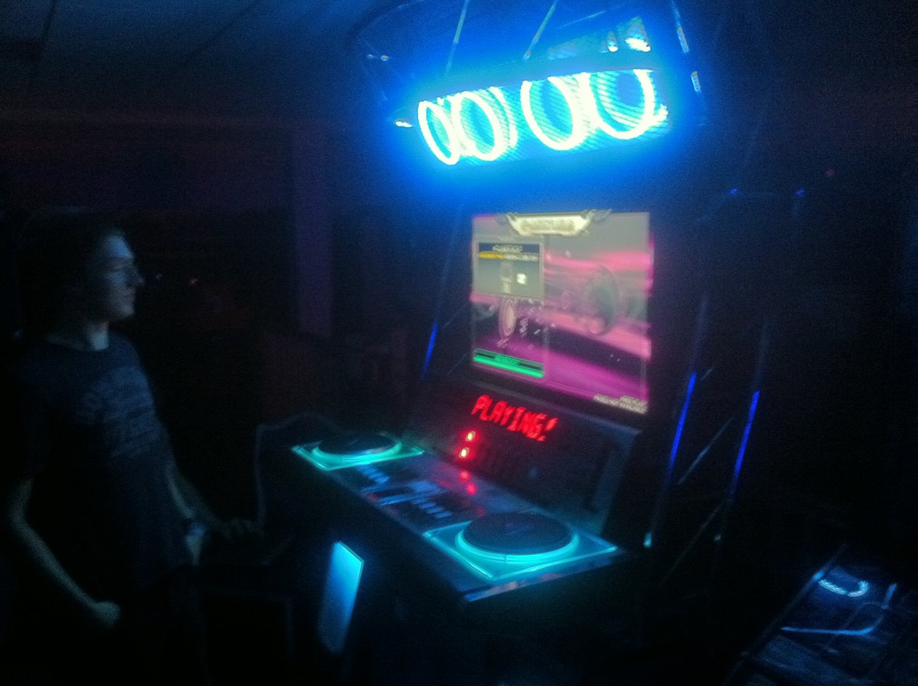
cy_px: 343
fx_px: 927
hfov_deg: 52.7
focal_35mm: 35
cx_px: 459
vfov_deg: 40.6
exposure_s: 1/15
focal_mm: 3.85
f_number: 2.8
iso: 1000
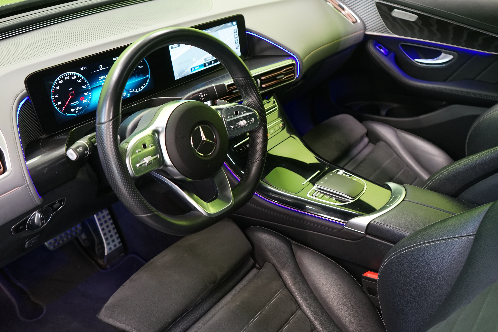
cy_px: 166
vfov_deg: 41.1
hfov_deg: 58.7
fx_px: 443
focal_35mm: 32
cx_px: 249
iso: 1250
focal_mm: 32
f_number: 4
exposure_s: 1/20
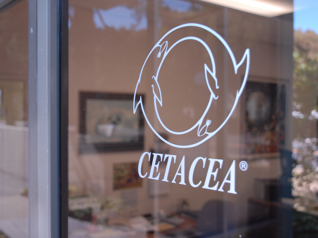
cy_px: 117
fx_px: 419
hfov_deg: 41.5
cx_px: 136
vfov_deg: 31.8
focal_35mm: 46
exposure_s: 1/25
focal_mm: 27
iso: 200
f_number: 3.8
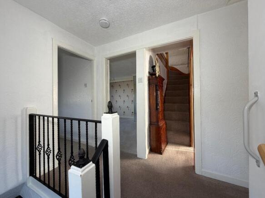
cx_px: 132
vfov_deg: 85.7
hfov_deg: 102.1
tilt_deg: +1.4
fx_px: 107
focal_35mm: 14
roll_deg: +0.3
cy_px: 99
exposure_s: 1/121
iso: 80
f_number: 2.2
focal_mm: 2.22
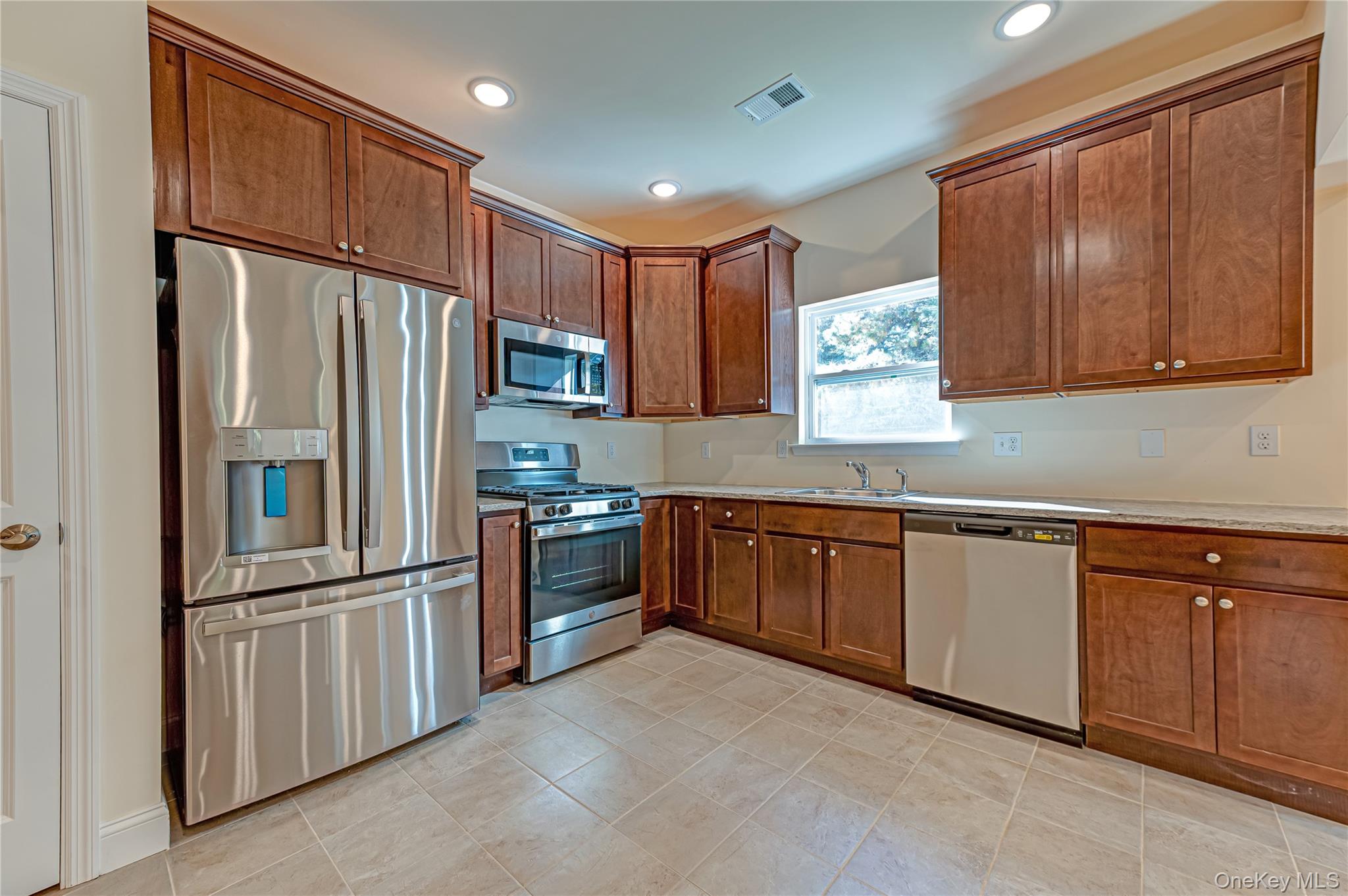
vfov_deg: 81.1
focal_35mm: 14
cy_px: 448
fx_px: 524
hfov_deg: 104.3
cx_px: 674
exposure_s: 1/13
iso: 100
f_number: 5
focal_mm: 14
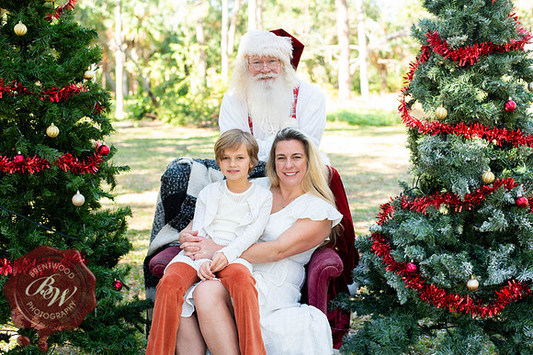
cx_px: 266
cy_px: 178
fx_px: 740
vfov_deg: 27.0
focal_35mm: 50
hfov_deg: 39.6
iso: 100
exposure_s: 1/60
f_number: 4
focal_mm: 50
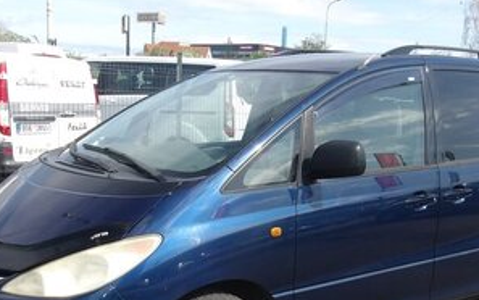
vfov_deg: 26.8
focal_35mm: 47
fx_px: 614
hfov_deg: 42.6
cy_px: 250
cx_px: 255
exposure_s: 1/955
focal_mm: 4.9
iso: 100
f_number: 3
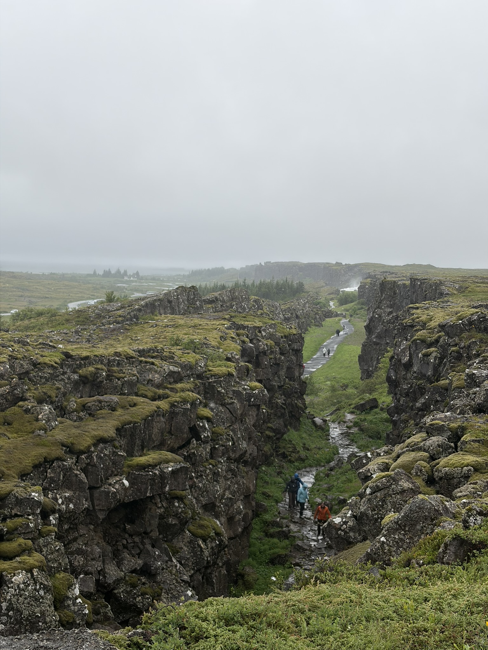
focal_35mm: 52
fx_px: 977
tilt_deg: -4.6
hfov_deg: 28.0
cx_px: 244
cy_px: 325
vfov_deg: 36.8
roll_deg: -1.1
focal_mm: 5.96
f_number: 1.6
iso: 32
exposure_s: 1/591
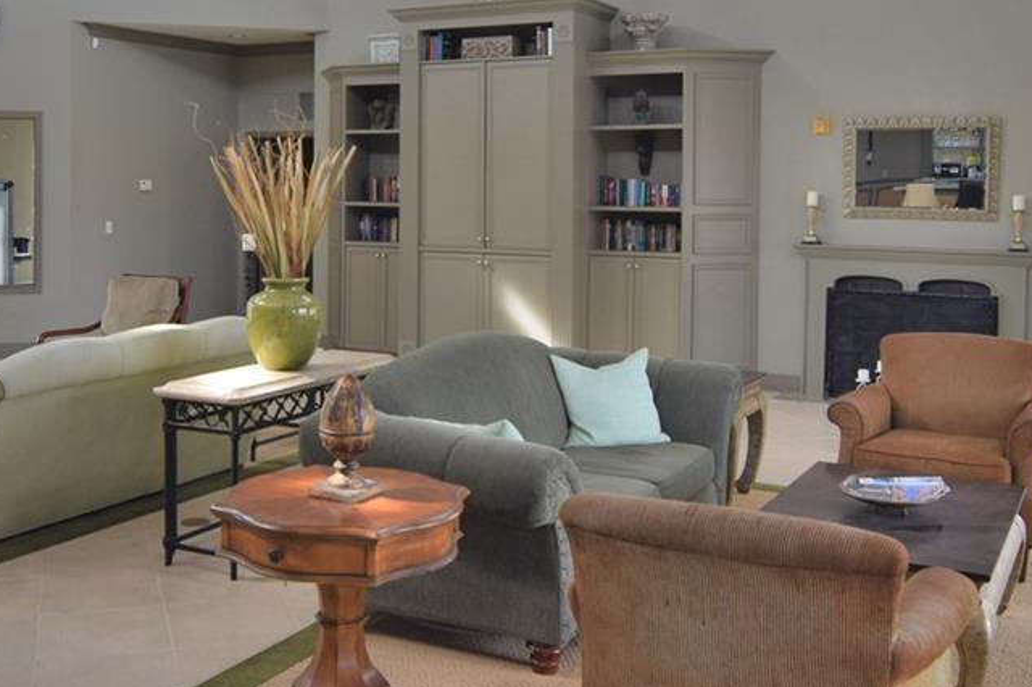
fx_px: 1182
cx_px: 403
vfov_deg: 32.1
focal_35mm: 41
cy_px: 213
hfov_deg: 46.9
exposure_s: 1/100
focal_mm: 11
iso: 400
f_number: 5
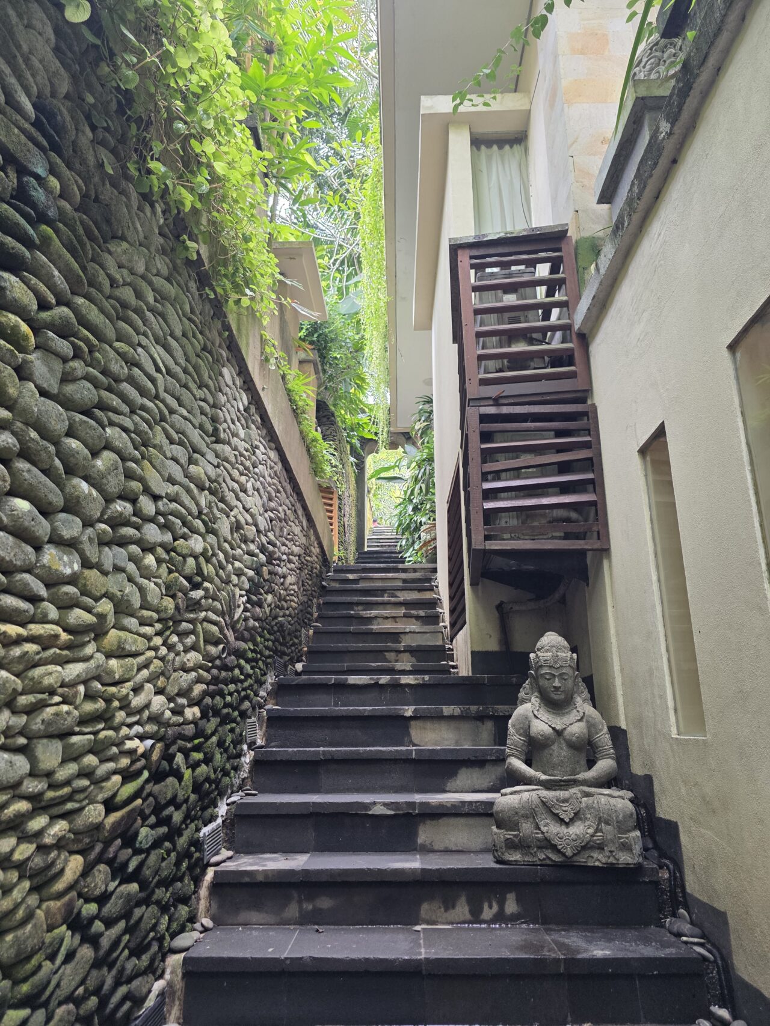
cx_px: 385
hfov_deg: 58.9
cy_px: 513
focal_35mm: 23
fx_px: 682
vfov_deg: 73.9
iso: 125
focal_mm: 6.3
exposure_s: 1/100
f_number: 1.7
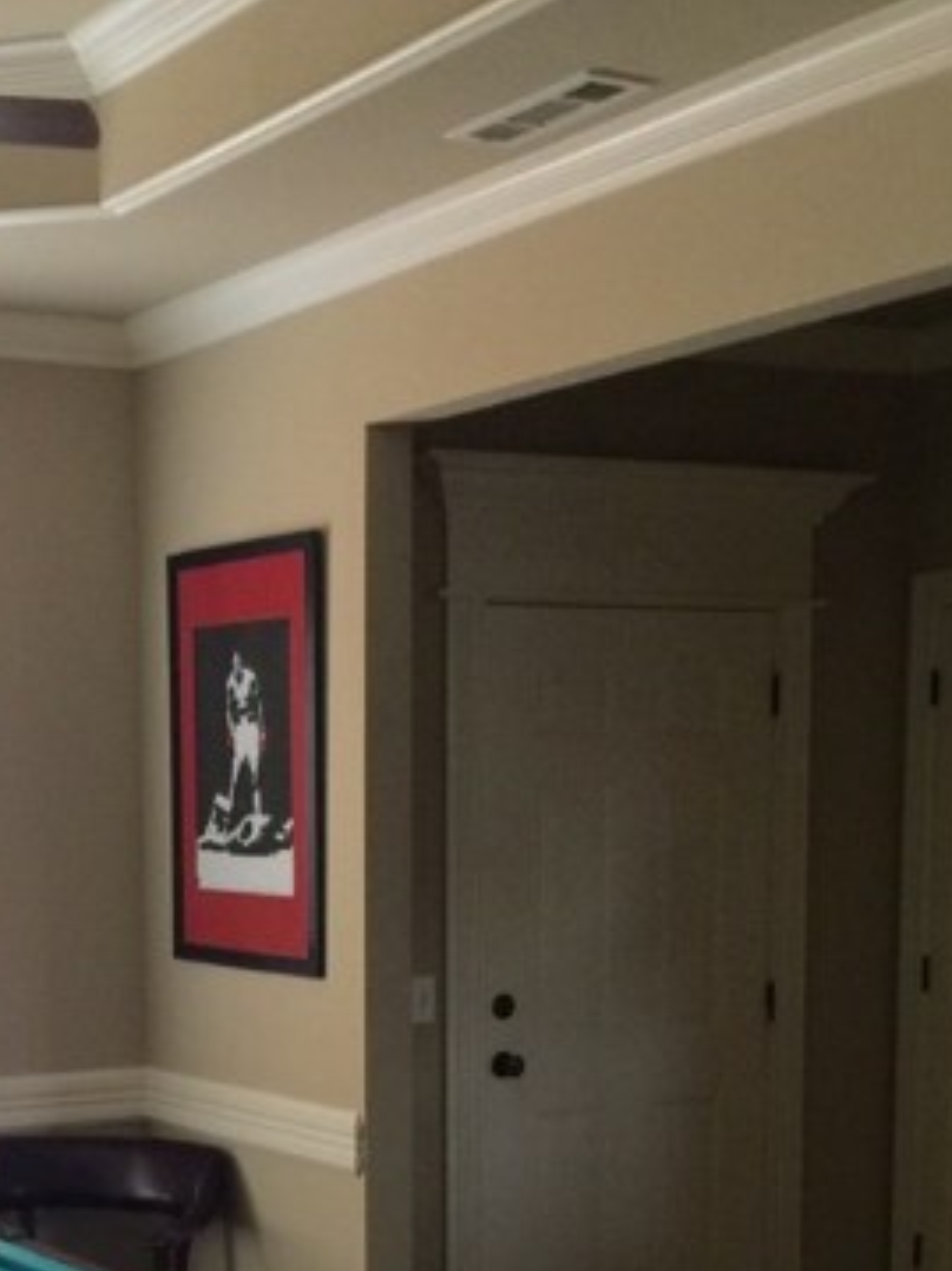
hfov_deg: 23.3
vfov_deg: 30.2
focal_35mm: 62
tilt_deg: -5.2
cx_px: 180
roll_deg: +0.4
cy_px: 1073
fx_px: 2275
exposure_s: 1/15
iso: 64
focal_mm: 4.15
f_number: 2.2
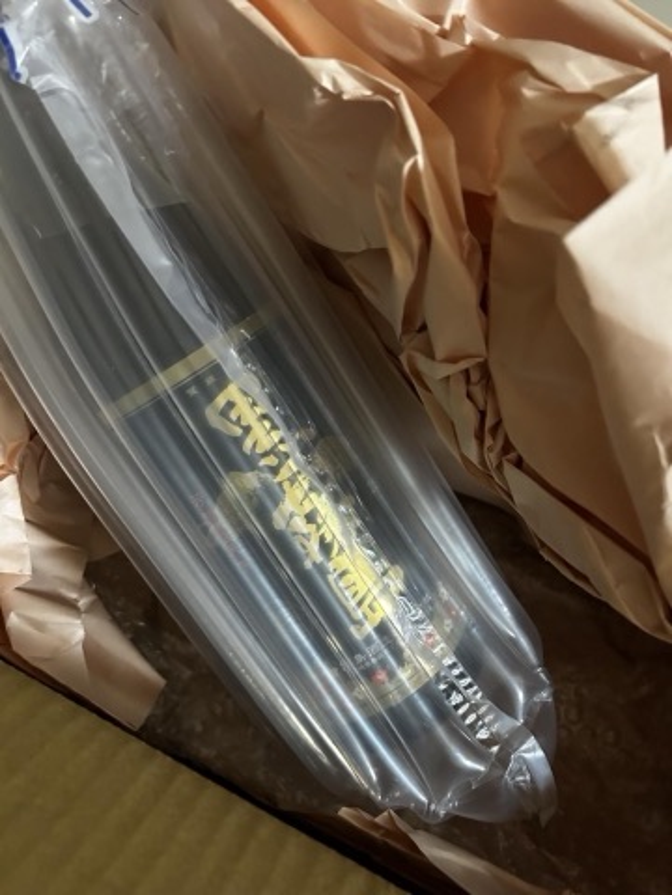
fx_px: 673
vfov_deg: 67.3
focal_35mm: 26
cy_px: 448
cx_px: 336
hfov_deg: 53.1
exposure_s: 1/39
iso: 640
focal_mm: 5.7
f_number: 1.5
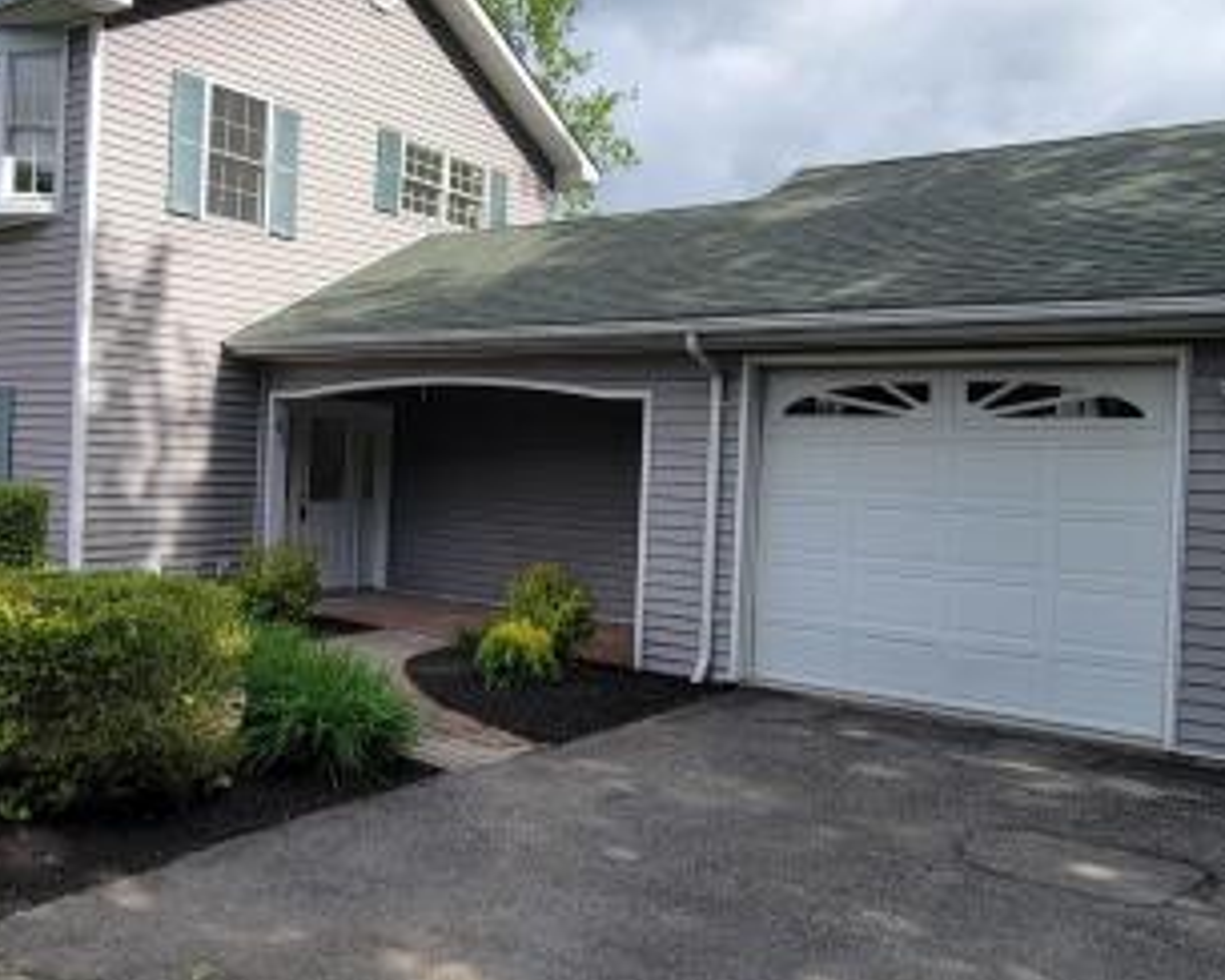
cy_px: 426
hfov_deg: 57.9
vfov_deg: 48.4
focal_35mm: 30
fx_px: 1088
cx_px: 450
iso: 50
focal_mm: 2.2
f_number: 2.2
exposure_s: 1/1468
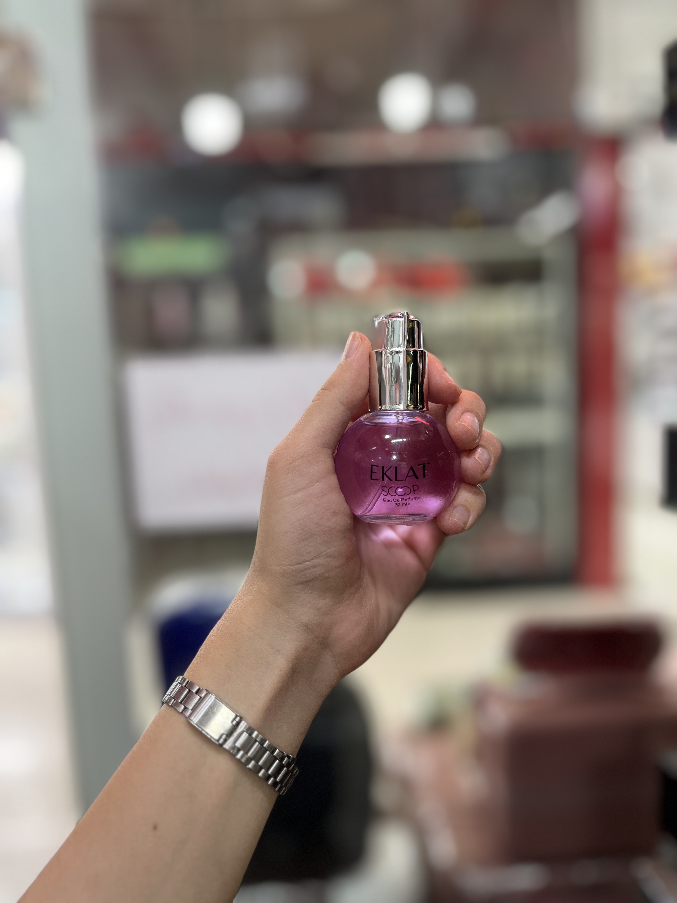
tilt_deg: -8.2
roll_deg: +2.4
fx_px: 678
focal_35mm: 26
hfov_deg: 53.1
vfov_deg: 67.3
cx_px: 338
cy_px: 452
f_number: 1.6
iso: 80
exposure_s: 1/100
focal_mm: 5.1
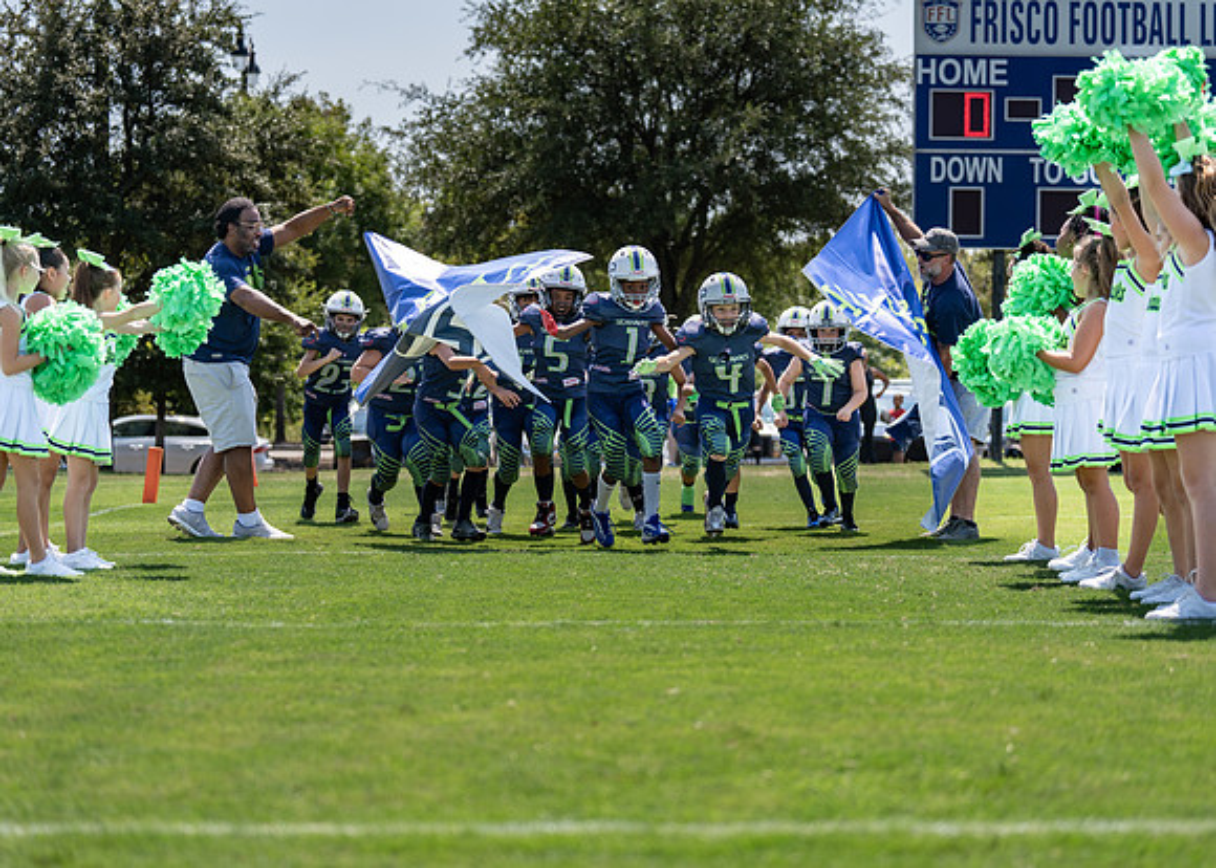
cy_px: 434
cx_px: 608
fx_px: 2894
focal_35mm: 84
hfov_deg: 23.7
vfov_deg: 17.1
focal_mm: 76
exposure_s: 1/1250
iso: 100
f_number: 2.8
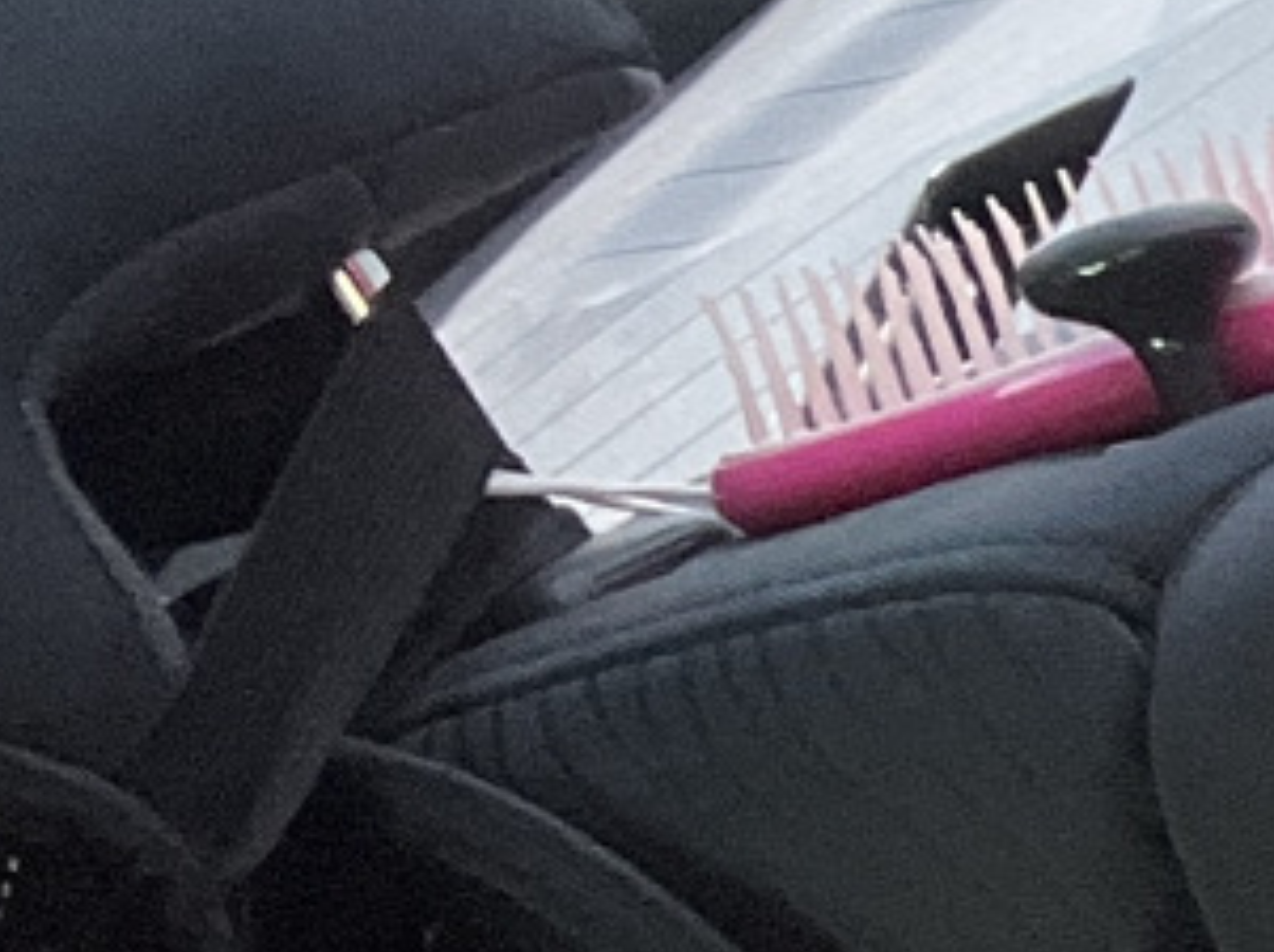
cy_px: 1587
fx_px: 5624
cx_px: 3661
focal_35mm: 153
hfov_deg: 10.1
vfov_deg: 9.3
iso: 80
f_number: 2.2
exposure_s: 1/121
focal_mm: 2.71
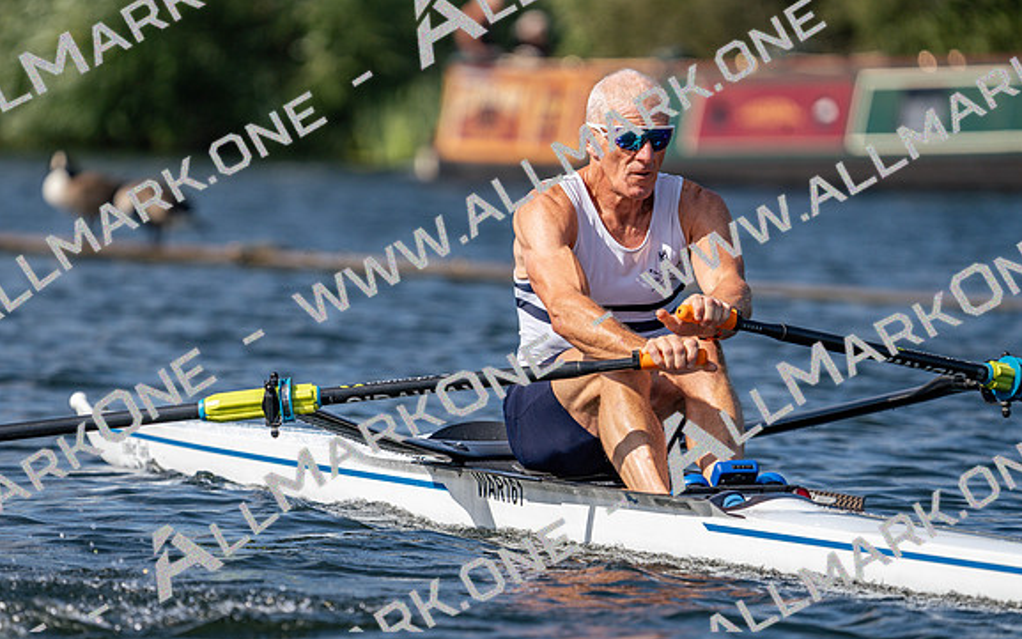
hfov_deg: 5.1
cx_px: 512
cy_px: 328
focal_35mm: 410
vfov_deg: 3.2
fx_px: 11423
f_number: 6.3
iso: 160
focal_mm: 400
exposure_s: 1/1600
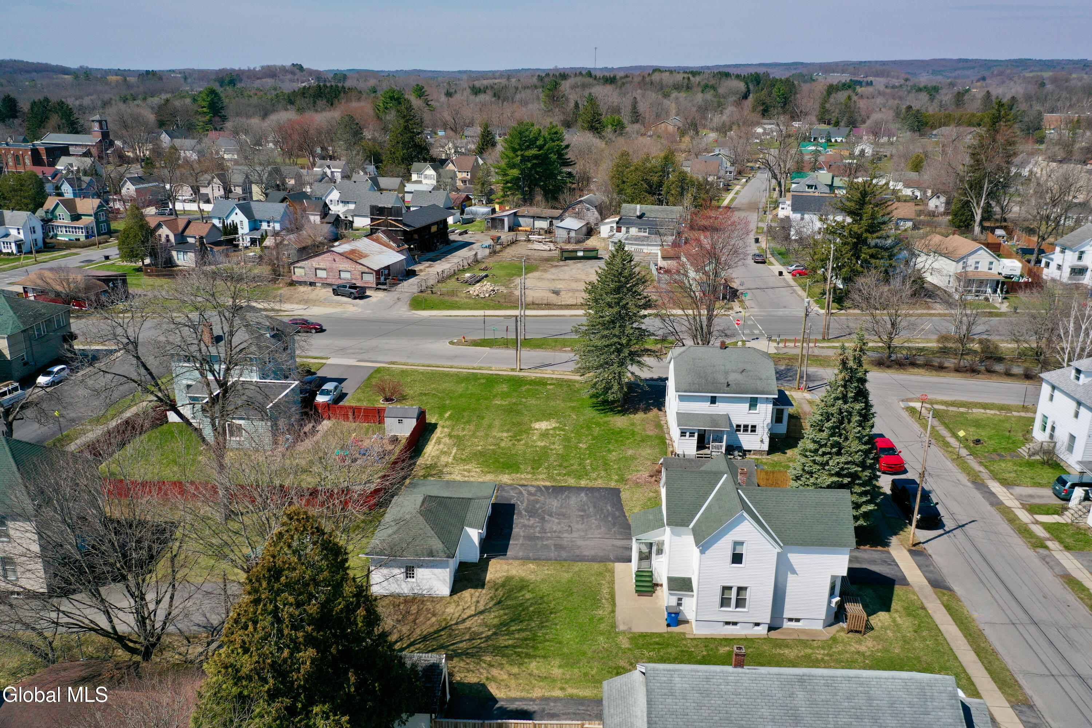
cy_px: 364
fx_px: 849
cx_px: 546
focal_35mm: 28
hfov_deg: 65.5
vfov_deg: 46.4
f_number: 4
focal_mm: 10.26
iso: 100
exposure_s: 1/80
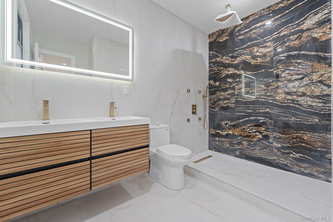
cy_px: 111
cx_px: 166
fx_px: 129
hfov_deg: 104.3
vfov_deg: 81.2
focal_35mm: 14
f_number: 10
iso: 2000
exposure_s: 1/10
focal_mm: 14
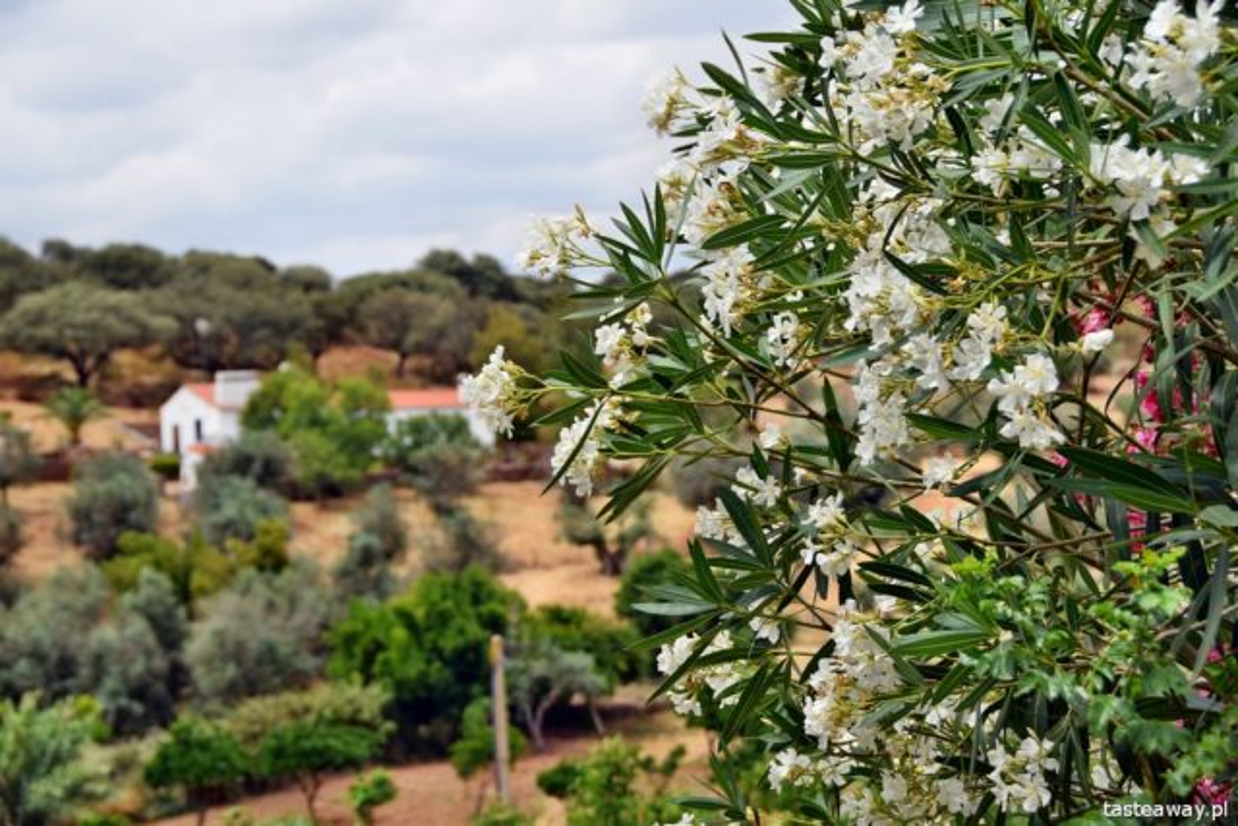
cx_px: 619
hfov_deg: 24.2
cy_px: 413
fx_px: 2889
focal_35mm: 84
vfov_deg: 16.3
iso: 100
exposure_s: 1/320
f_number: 6.3
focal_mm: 56
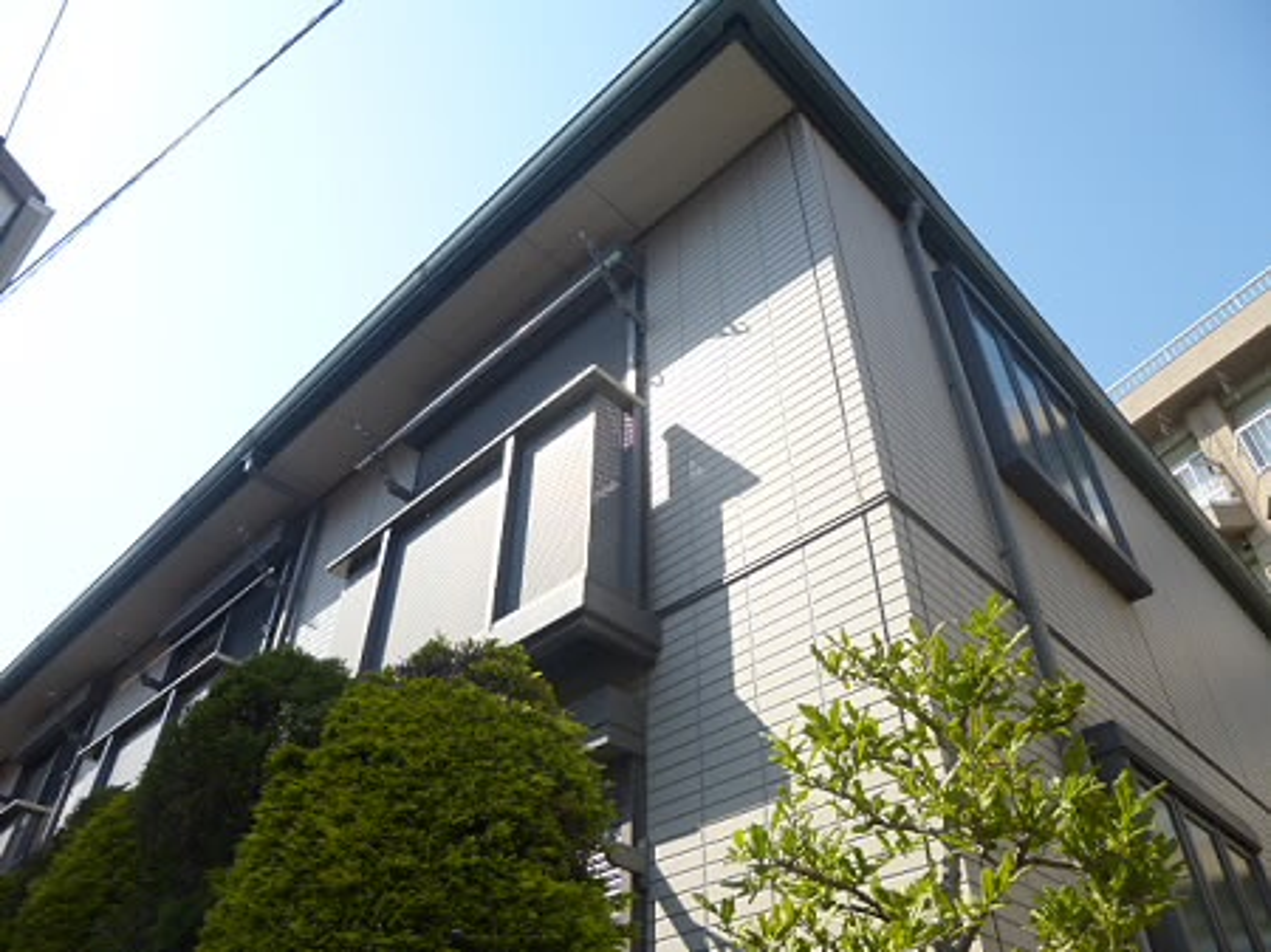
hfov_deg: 69.4
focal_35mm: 25
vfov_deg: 54.8
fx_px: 917
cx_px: 636
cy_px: 476
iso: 100
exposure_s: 1/640
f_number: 3.1
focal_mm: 4.5
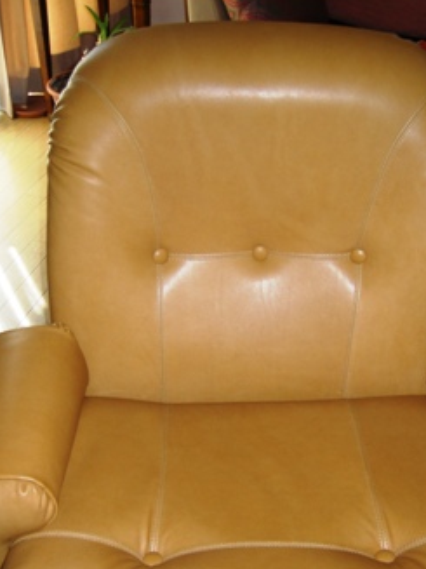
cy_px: 388
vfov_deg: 39.1
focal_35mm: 48
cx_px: 250
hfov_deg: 30.2
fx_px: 788
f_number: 2.7
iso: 64
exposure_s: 1/60
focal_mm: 7.5
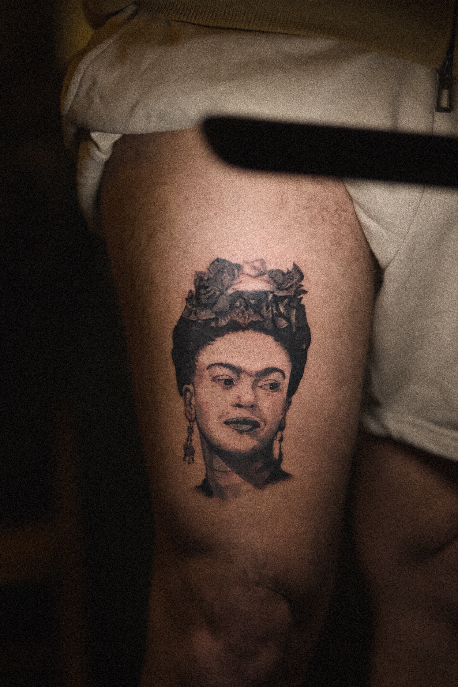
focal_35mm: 85
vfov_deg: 23.9
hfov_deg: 16.1
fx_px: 1622
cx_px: 229
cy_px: 344
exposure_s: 1/60
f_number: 1.8
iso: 6400
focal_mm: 85
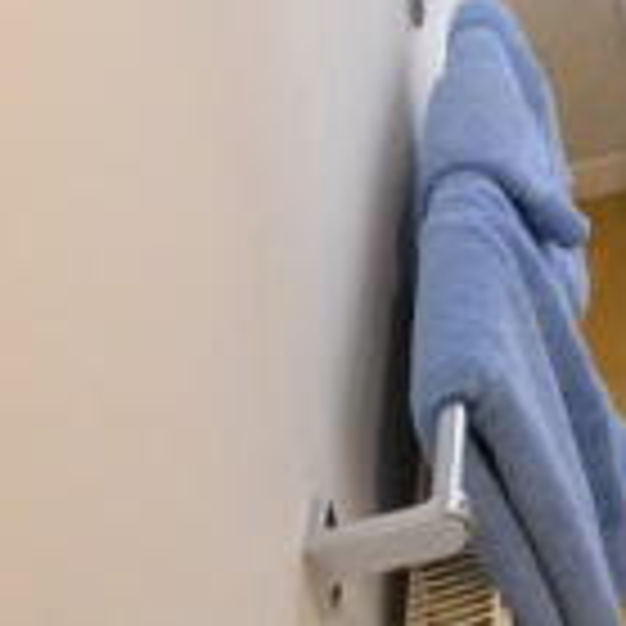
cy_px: -245
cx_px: 1074
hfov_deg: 21.1
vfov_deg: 24.1
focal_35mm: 60
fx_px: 1228
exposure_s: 1/40
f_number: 8
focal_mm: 10
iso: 3200
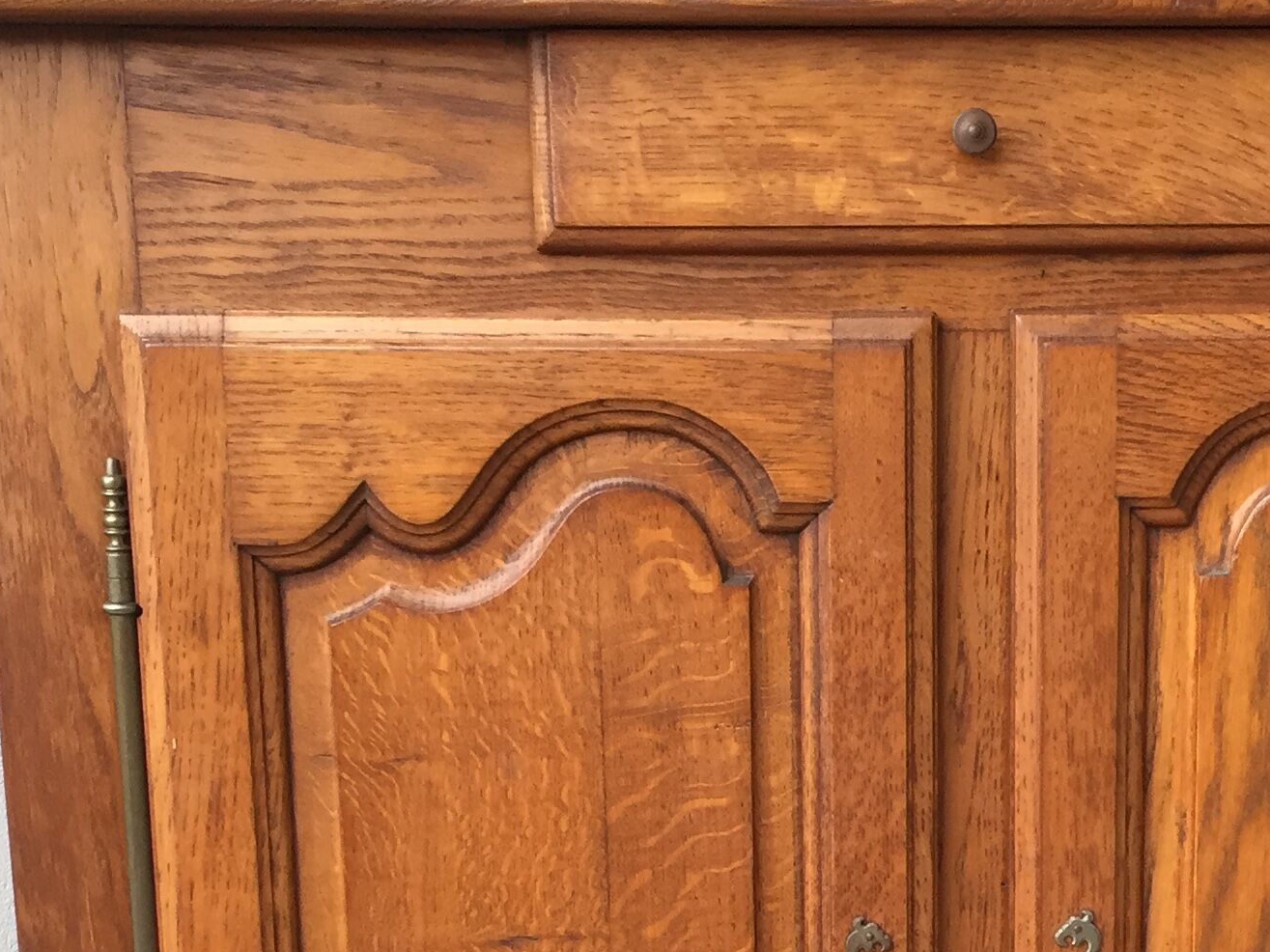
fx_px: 2641
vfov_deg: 19.8
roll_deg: -0.5
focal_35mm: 72
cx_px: 946
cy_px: 954
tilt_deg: -11.0
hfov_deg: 26.7
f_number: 2.2
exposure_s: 1/33
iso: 32
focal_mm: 4.15
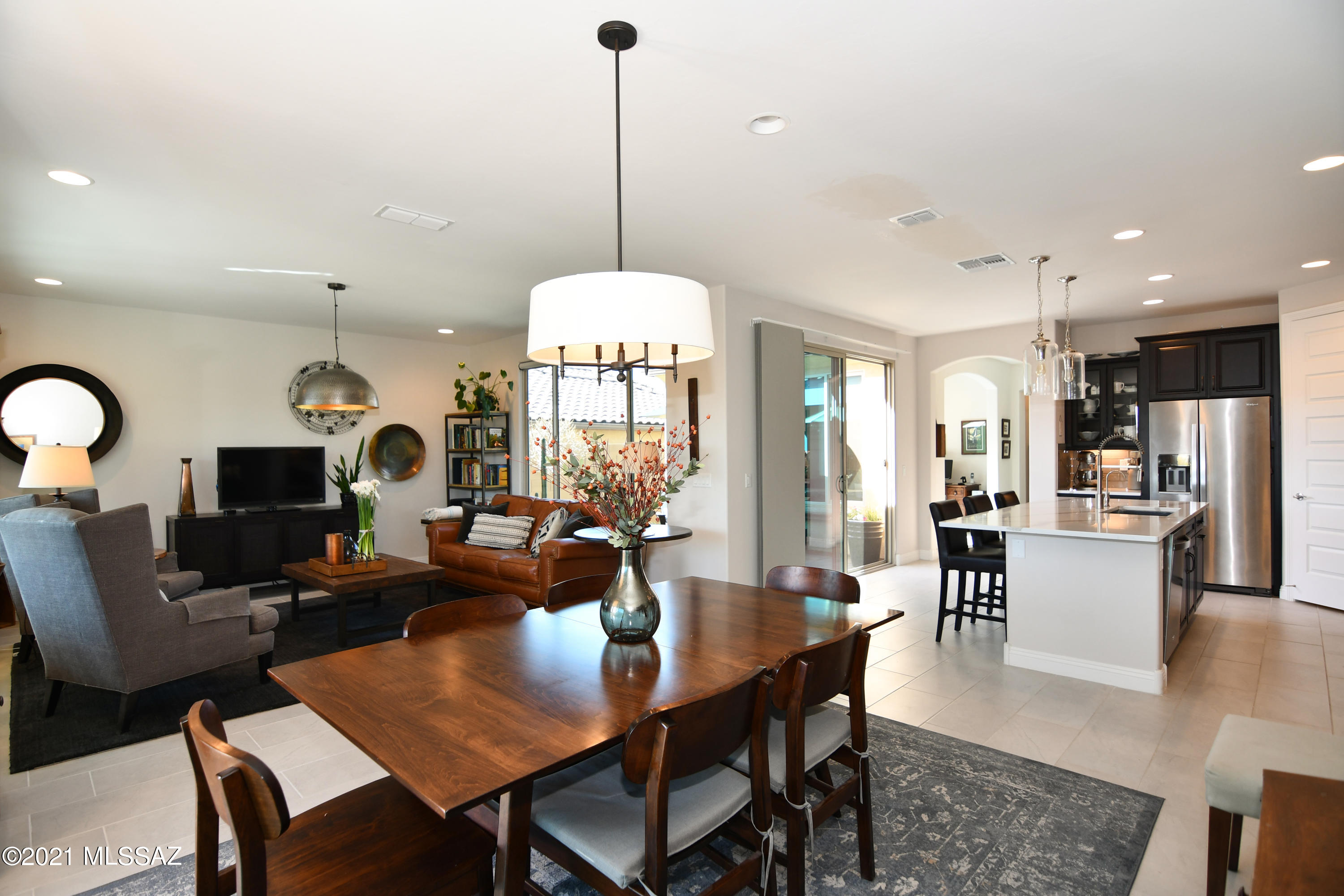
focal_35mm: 16
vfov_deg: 73.7
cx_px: 672
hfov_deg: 96.7
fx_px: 597
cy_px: 448
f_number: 4.5
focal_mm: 11
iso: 200
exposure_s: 1/80
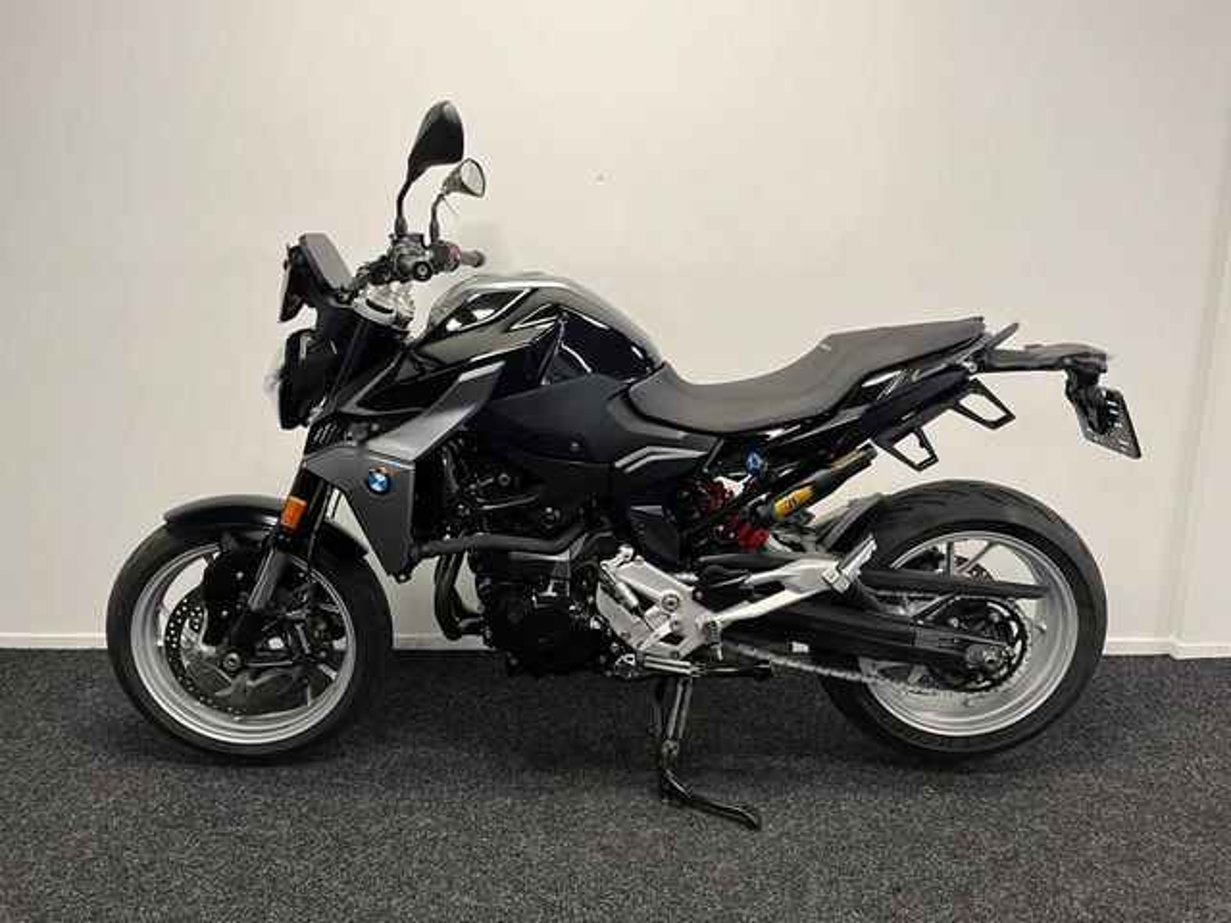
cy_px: 462
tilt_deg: -12.9
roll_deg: -0.3
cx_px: 616
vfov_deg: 53.1
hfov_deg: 67.3
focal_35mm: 26
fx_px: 925
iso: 80
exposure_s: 1/50
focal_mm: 5.1
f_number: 1.6
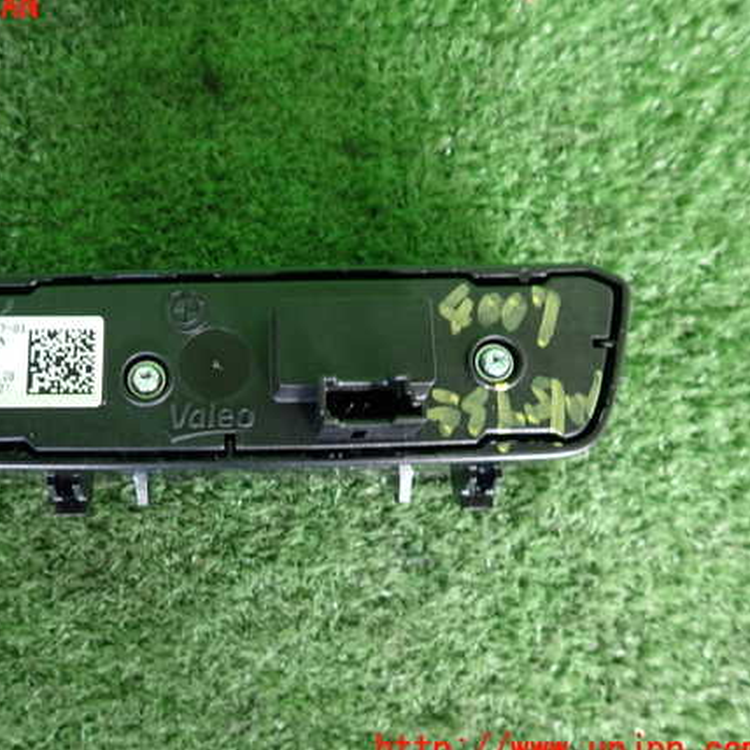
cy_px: 379
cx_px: 245
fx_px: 760
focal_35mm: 31
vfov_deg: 52.5
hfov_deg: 51.5
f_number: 2
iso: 200
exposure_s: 1/30
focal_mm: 4.5
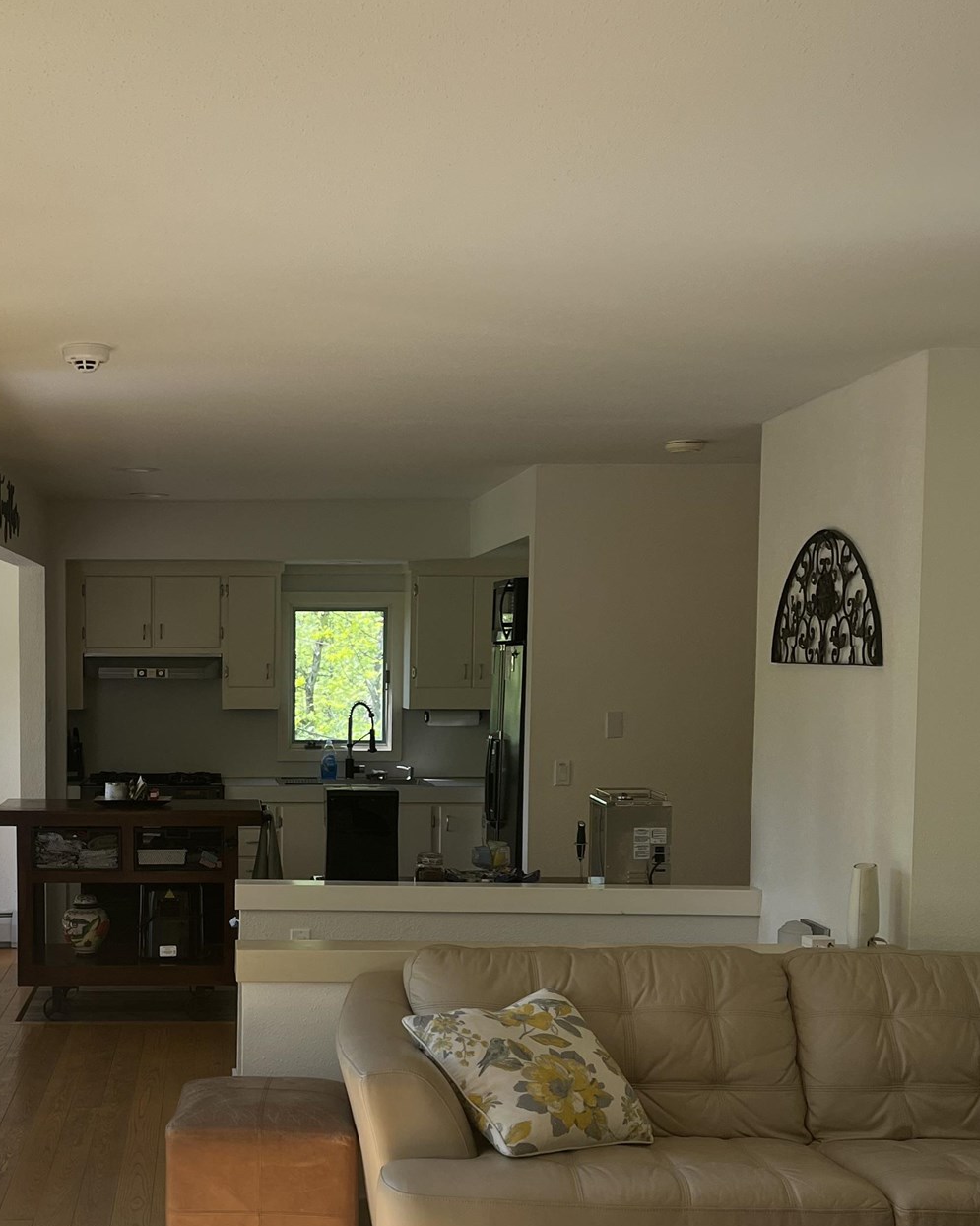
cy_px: 783
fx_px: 1704
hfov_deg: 31.4
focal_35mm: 47
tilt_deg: -4.1
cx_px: 213
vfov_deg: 39.2
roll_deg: +0.7
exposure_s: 1/266
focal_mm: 5.1
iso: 40
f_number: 1.6
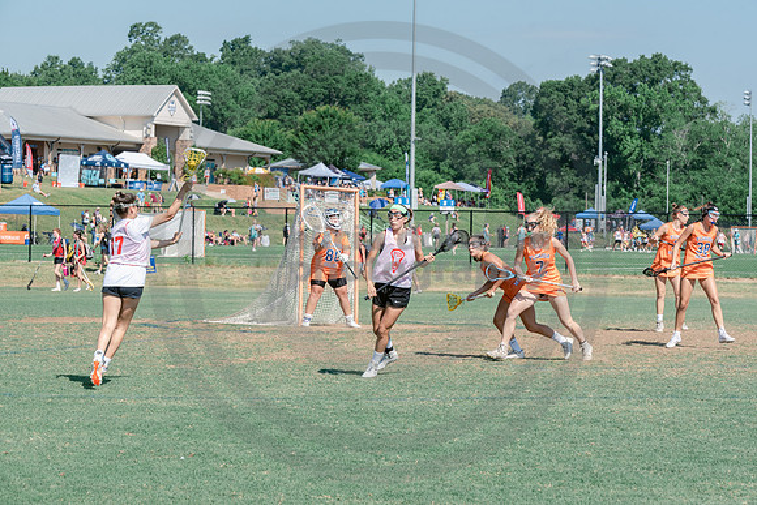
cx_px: 399
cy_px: 238
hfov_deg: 17.6
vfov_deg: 11.8
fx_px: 2443
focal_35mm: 116
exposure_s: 1/1000
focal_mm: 110
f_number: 8
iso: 400
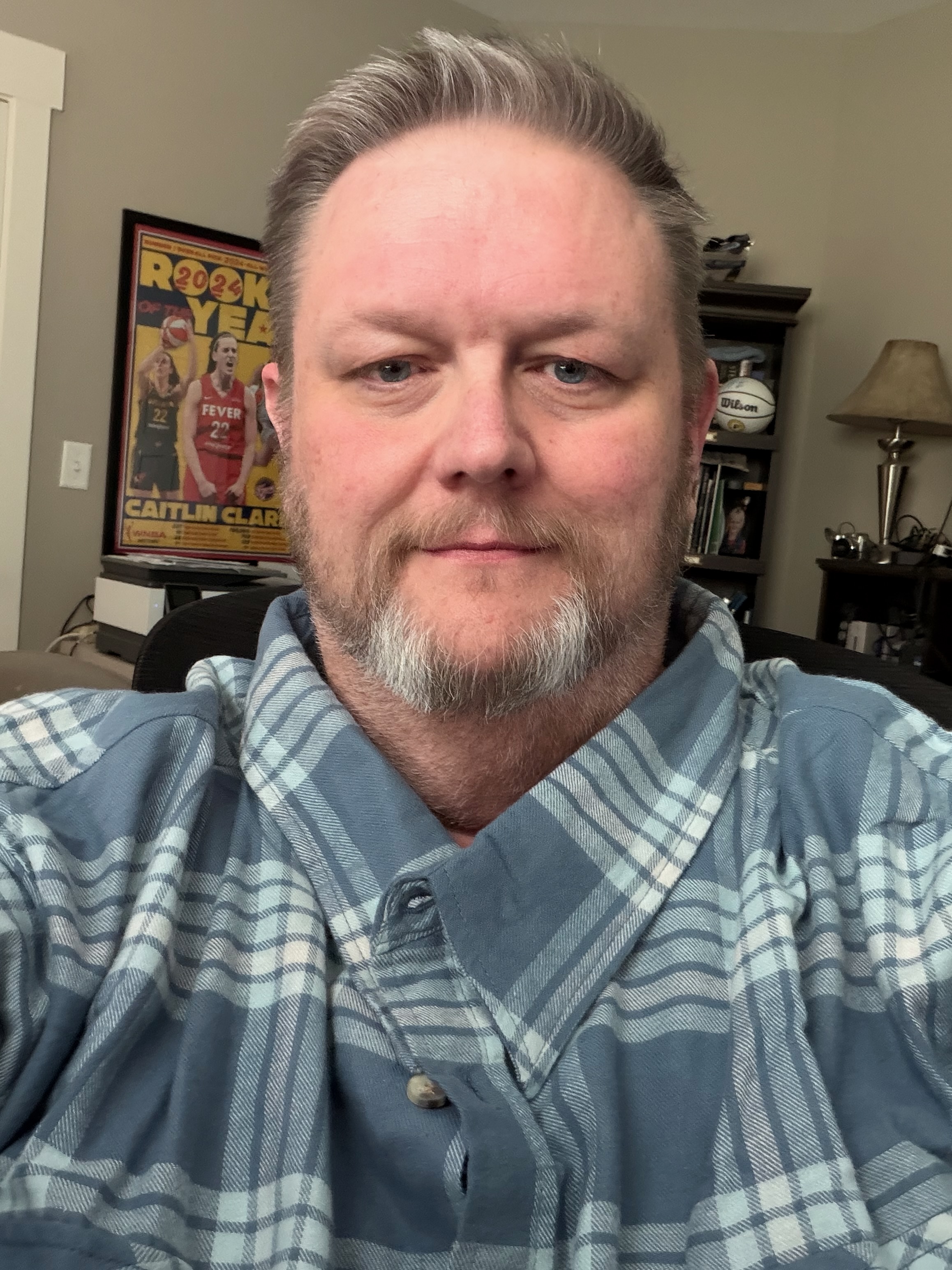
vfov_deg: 60.0
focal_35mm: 30
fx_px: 1100
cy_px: 635
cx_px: 476
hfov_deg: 46.8
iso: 320
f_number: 1.9
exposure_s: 1/60
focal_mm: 2.71
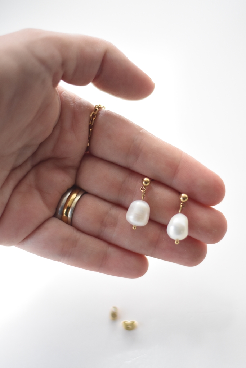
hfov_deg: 18.2
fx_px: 768
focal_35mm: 75
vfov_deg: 27.0
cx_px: 123
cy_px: 184
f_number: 1.8
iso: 1400
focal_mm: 50
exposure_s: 1/8000
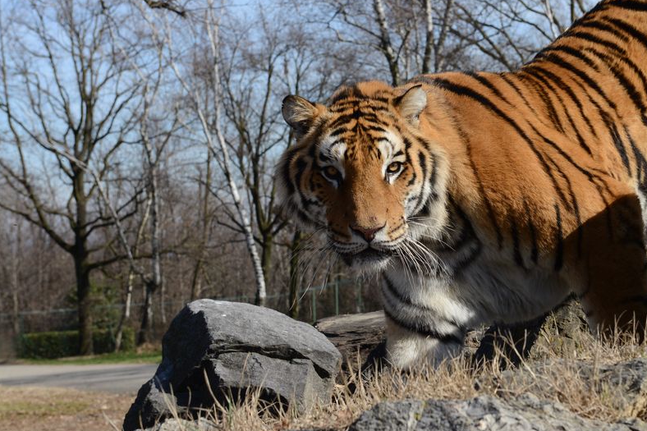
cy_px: 179
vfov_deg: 15.0
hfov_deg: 22.3
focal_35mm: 91
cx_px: 405
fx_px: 1635
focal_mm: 70
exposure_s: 1/400
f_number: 10
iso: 200
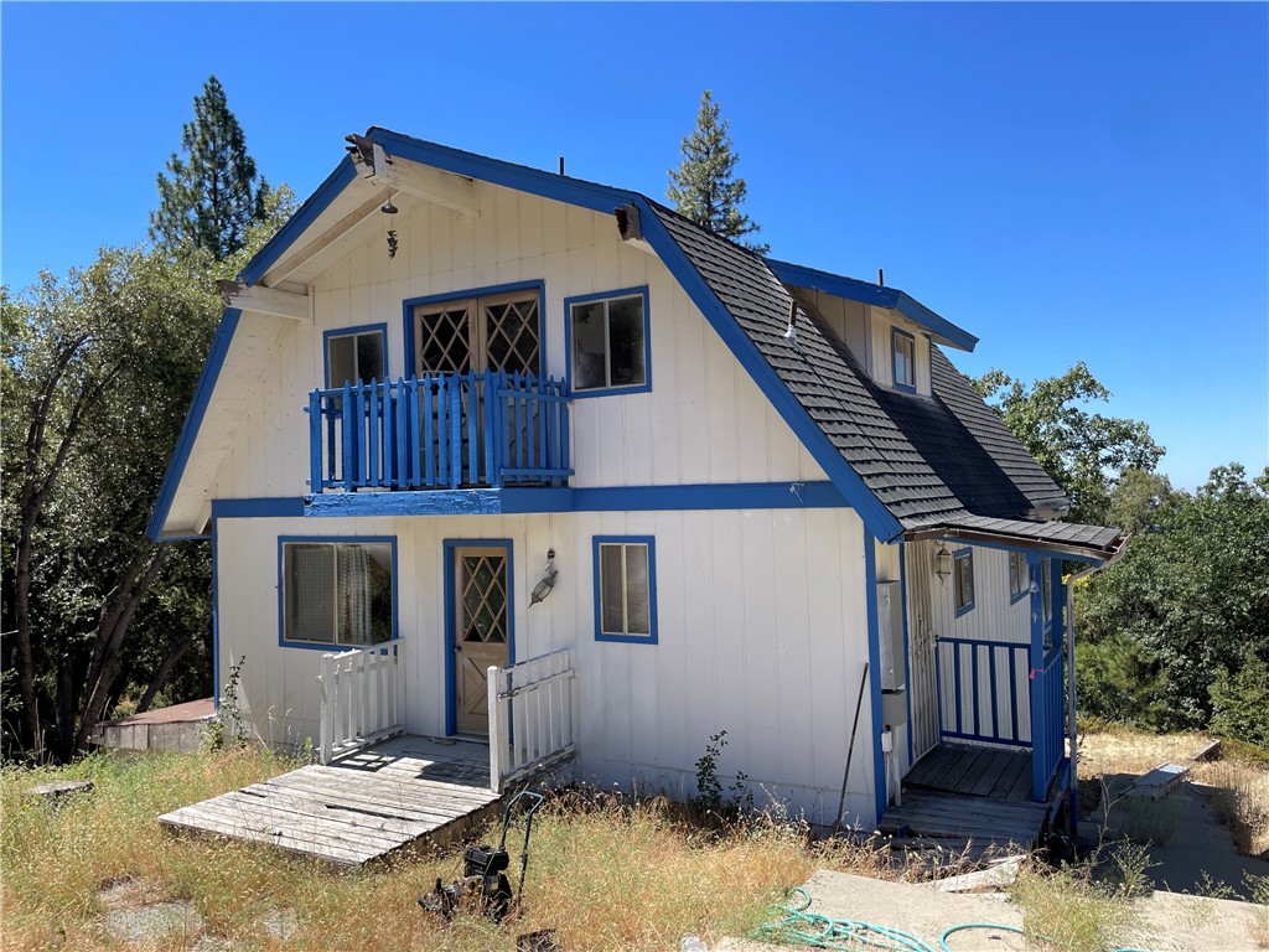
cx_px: 634
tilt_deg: +2.4
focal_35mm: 26
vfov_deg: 53.1
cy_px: 476
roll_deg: +1.0
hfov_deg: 67.3
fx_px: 953
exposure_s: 1/1984
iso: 32
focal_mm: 4.2
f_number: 1.6
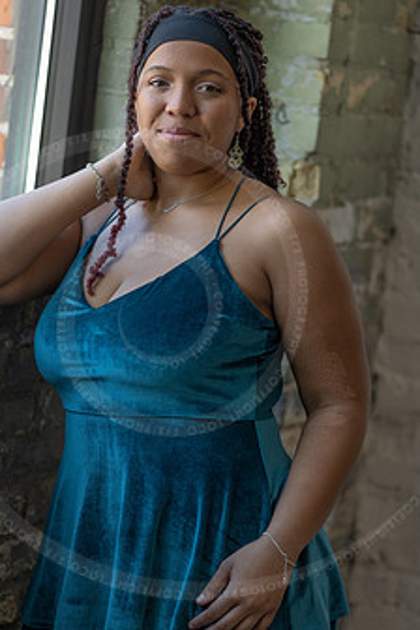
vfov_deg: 17.9
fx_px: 1995
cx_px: 178
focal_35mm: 114
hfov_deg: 12.0
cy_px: 356
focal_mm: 85
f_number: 1.8
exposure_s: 1/400
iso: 320
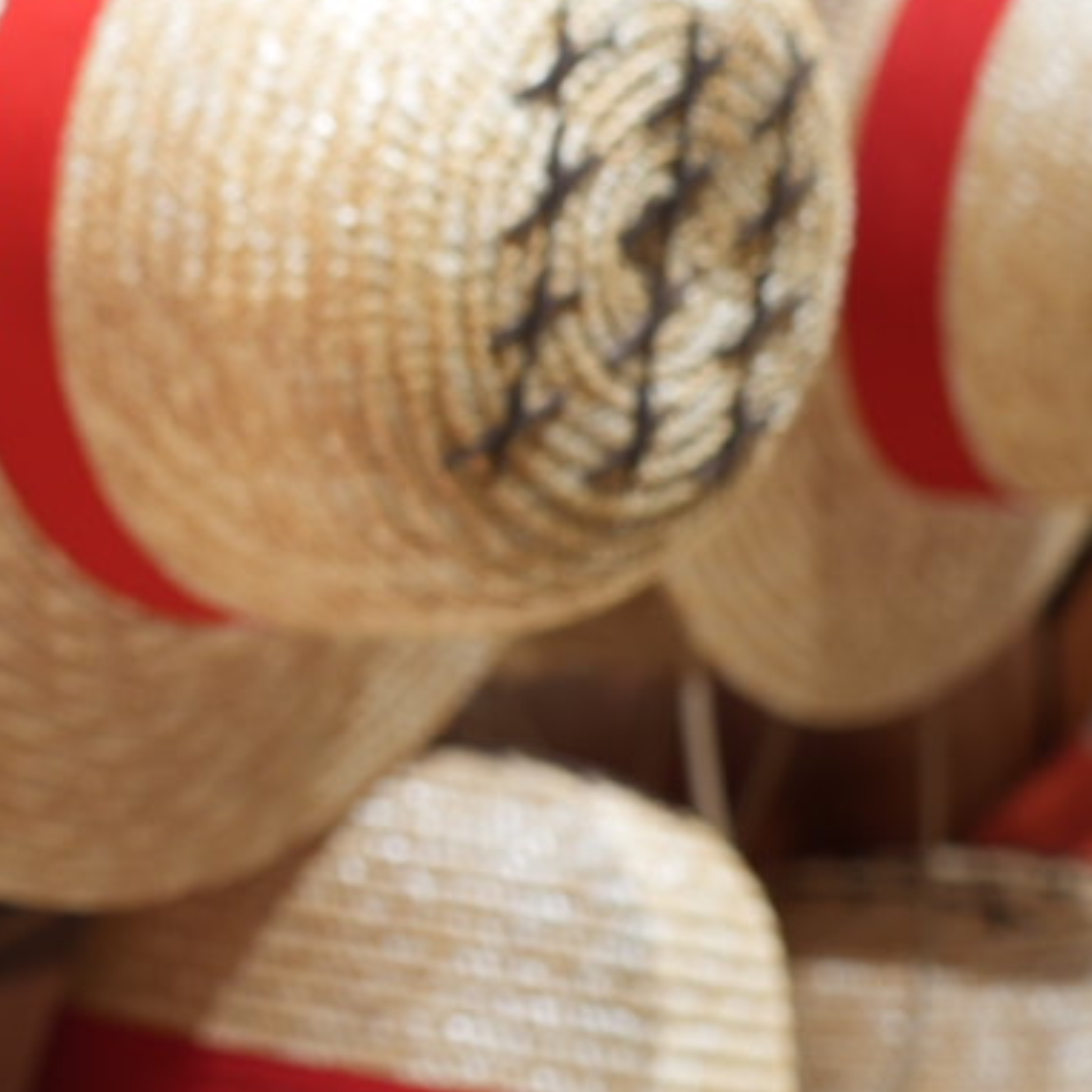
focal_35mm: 108
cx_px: -417
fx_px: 3855
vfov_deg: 15.9
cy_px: 129
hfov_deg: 15.2
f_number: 2.8
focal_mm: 30
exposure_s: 1/30
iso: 200
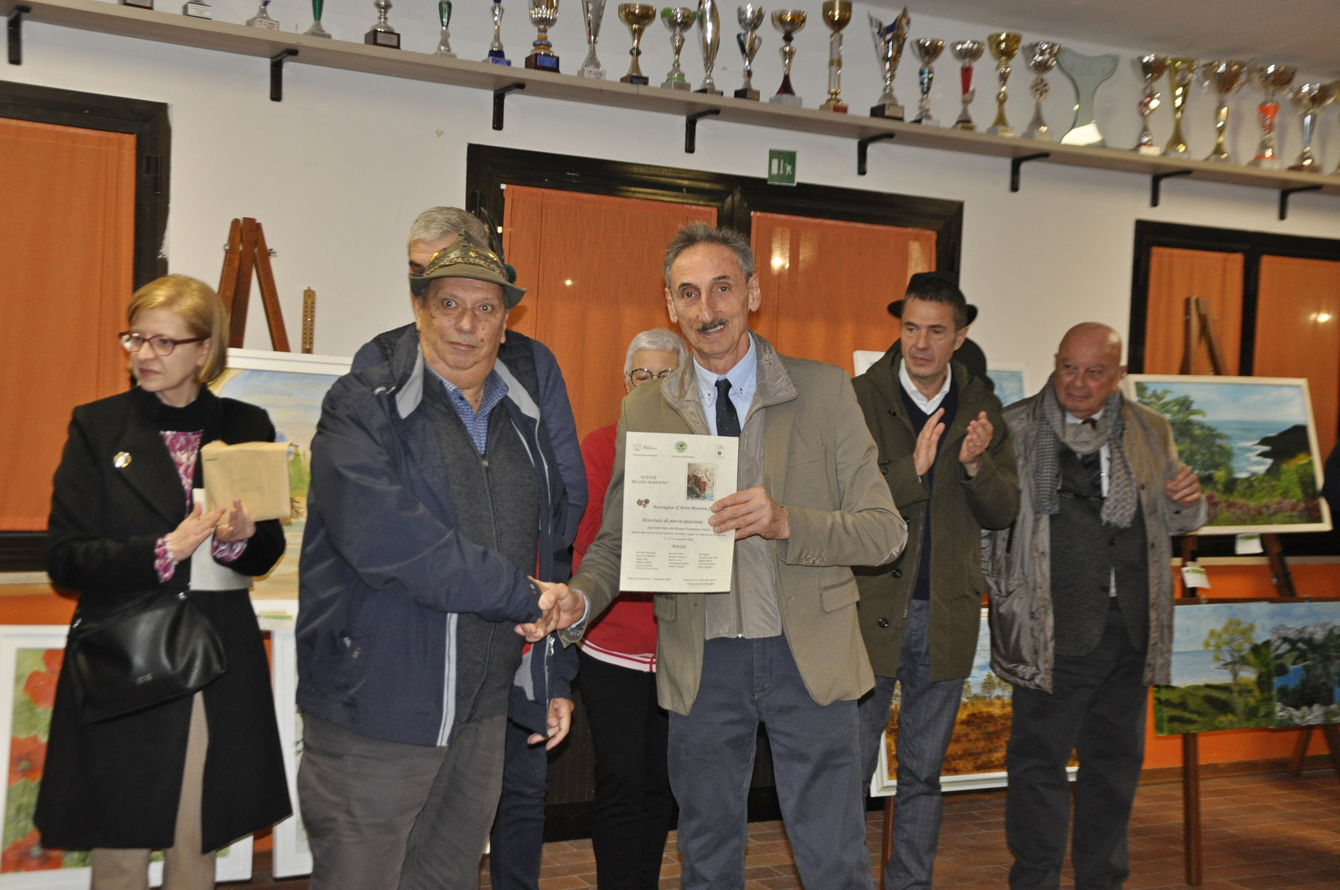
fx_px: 1673
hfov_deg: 43.7
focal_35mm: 45
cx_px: 670
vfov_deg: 29.8
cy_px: 445
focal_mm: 30
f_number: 4.2
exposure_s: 1/60
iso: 800
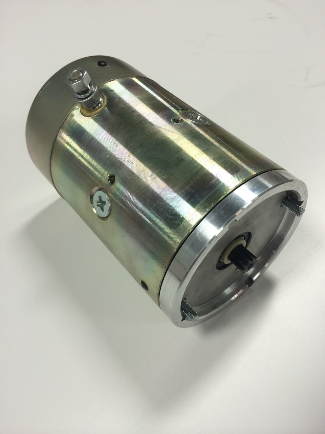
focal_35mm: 30
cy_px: 217
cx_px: 162
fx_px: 376
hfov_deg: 46.8
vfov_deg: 60.0
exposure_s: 1/40
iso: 40
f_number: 2.2
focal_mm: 4.12
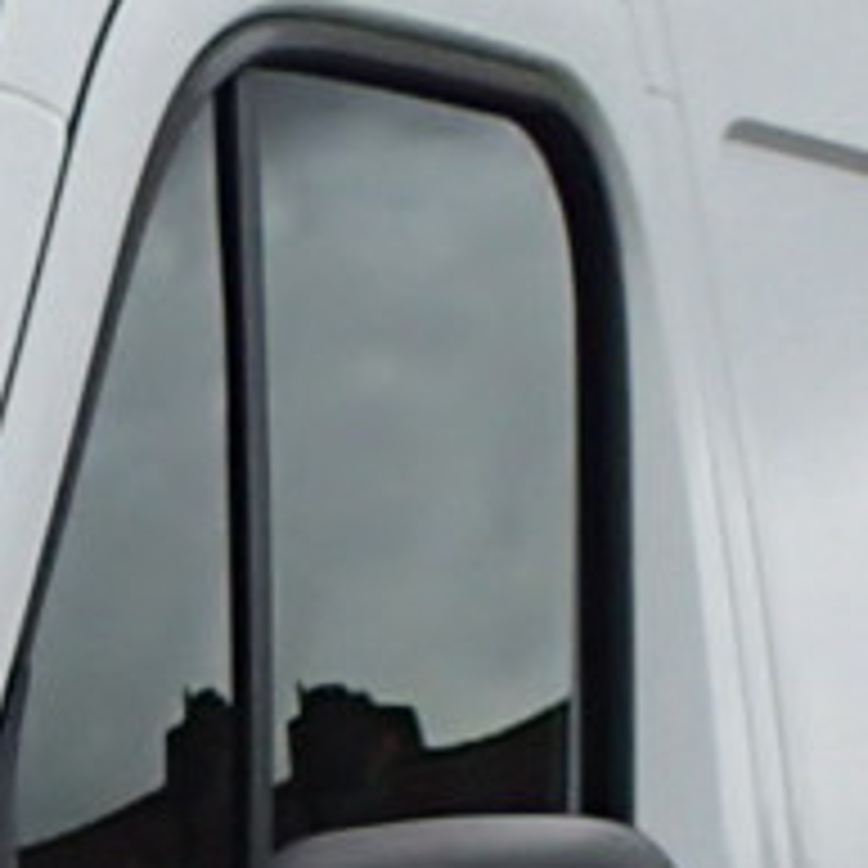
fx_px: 6241
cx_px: -1453
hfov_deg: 7.3
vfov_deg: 7.3
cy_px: 2262
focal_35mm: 220
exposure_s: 1/160
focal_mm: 4.5
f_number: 8
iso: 100
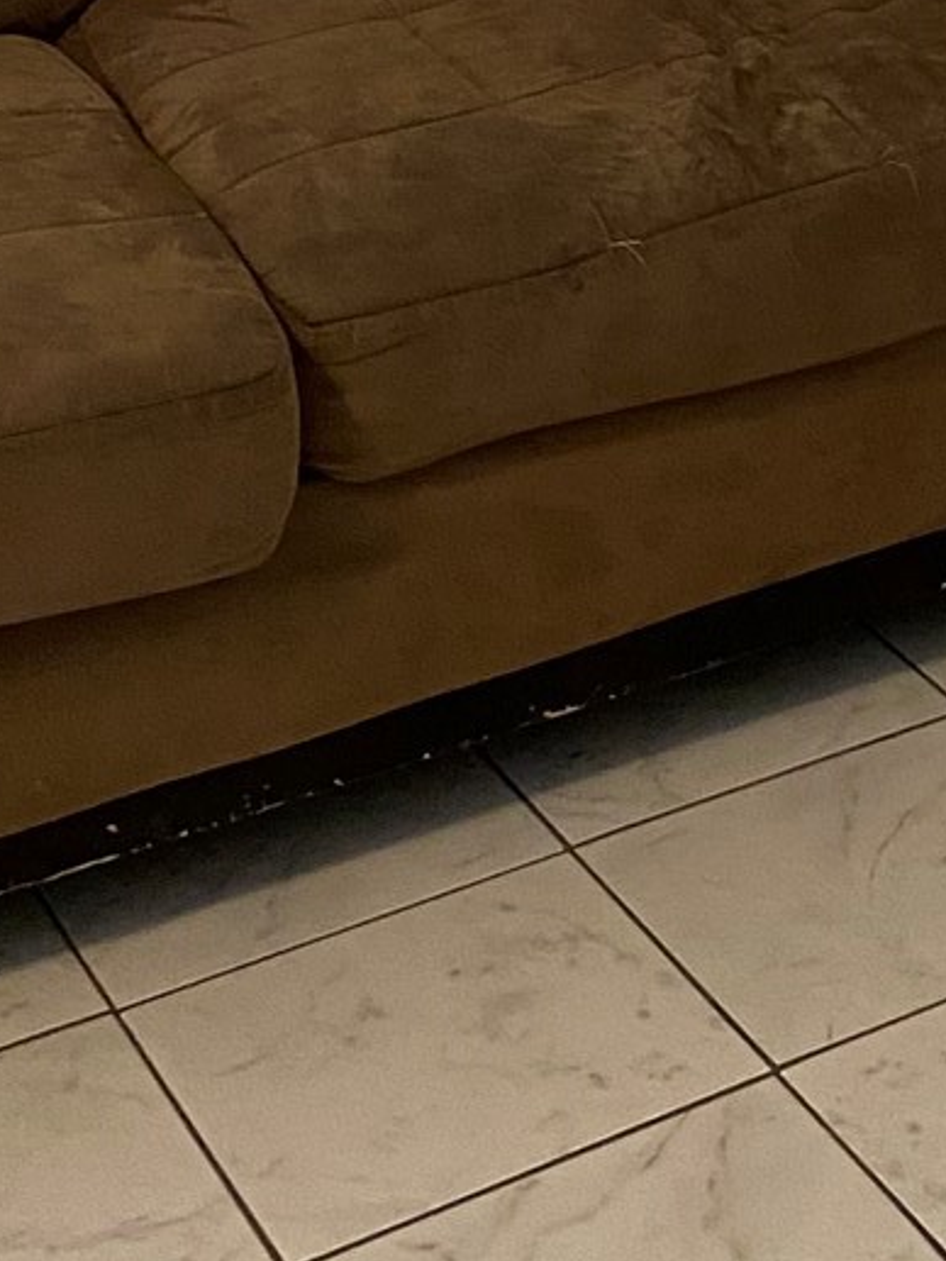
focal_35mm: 103
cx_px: 1504
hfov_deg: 13.4
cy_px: -724
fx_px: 3752
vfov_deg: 17.0
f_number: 1.8
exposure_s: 1/60
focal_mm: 4.25
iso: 160
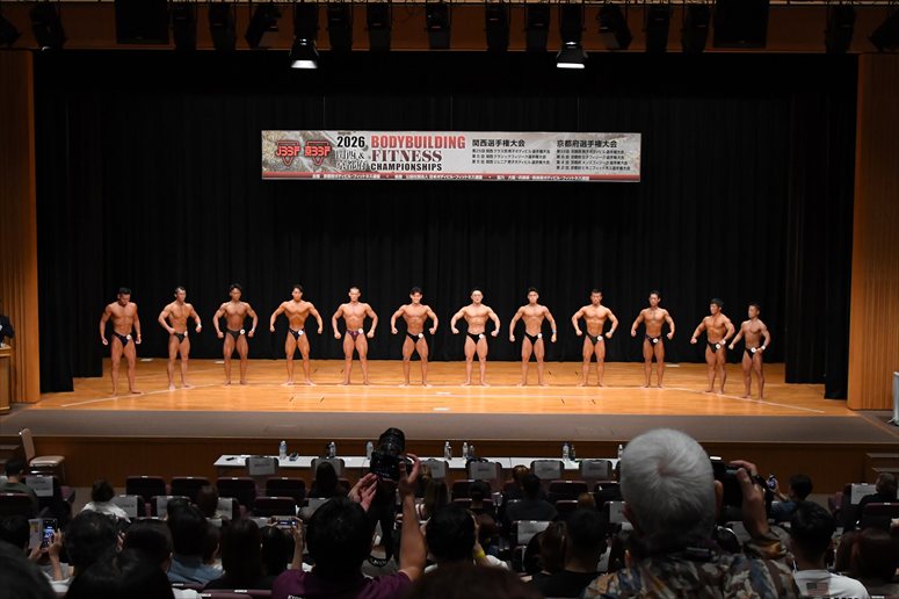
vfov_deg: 26.0
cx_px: 450
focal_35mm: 52
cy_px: 300
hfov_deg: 38.2
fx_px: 1298
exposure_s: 1/400
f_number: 5.6
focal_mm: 35
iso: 4000
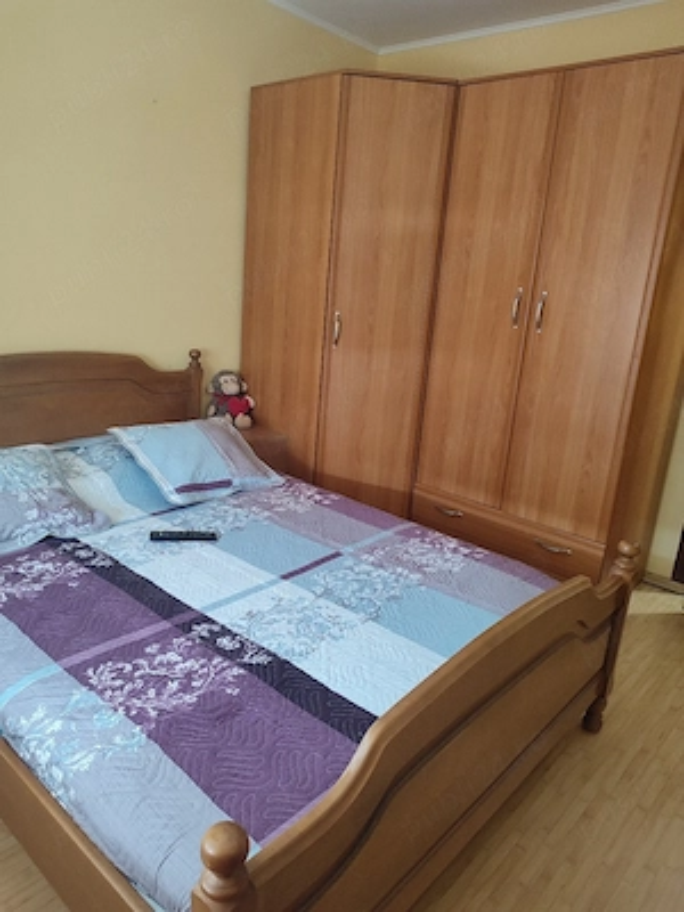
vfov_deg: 71.6
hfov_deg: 56.8
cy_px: 456
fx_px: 632
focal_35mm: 24
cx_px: 342
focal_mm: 5.89
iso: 611
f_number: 1.89
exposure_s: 1/20
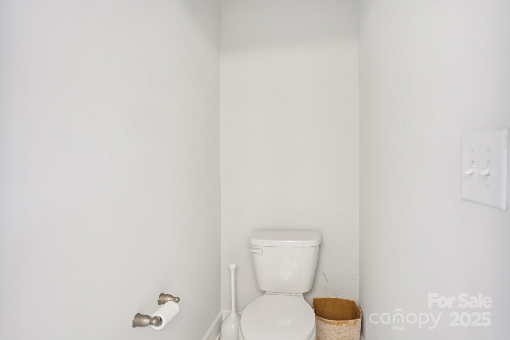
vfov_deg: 67.4
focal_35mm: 18
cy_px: 170
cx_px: 255
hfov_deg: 90.0
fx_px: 255
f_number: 7.1
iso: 400
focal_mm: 18
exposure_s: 1/10
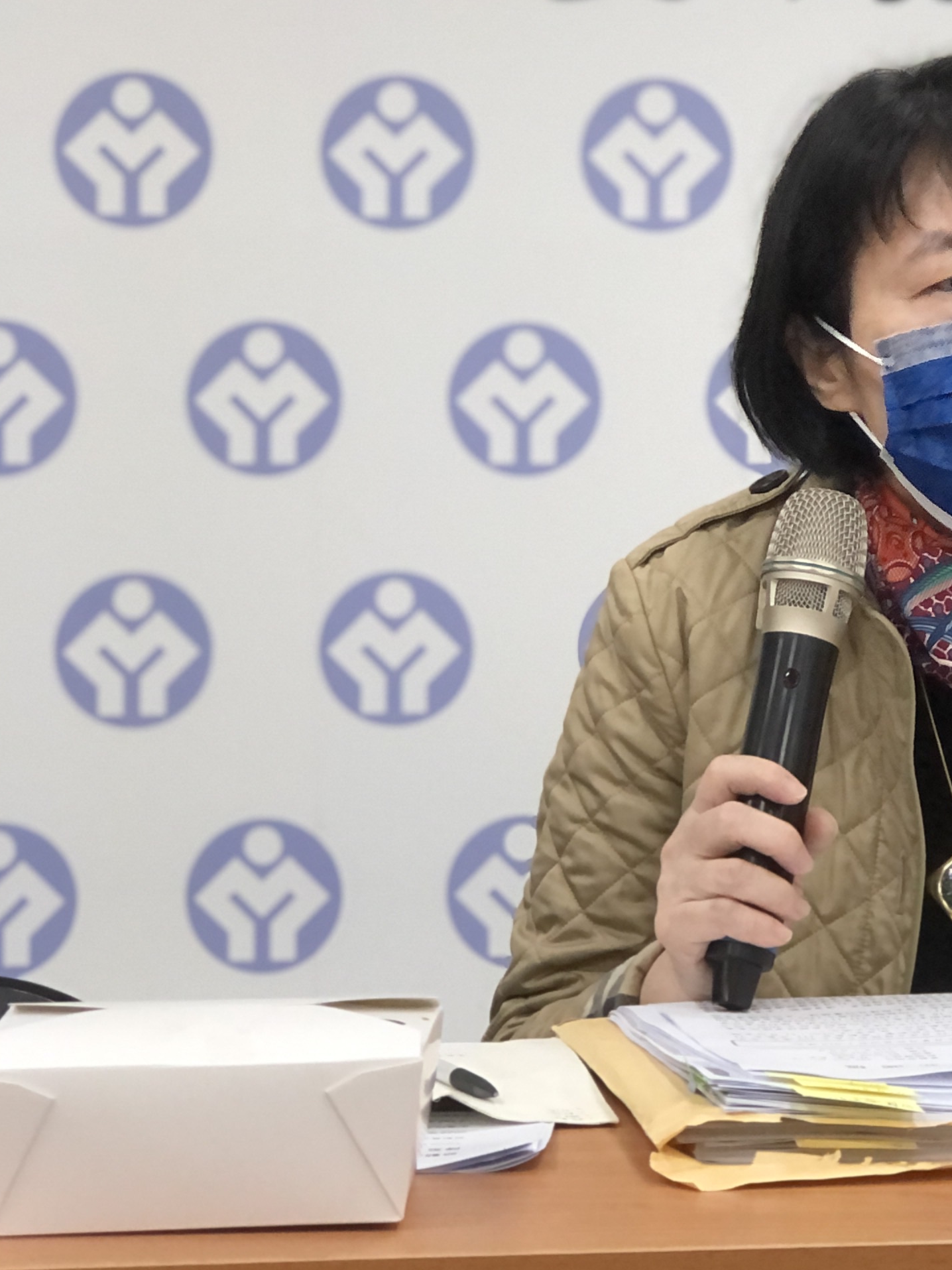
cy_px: 416
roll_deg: +0.1
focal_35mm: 120
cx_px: 972
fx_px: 4401
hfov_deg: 12.2
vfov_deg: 16.4
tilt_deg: -2.4
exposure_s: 1/30
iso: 64
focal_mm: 6.6
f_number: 2.8
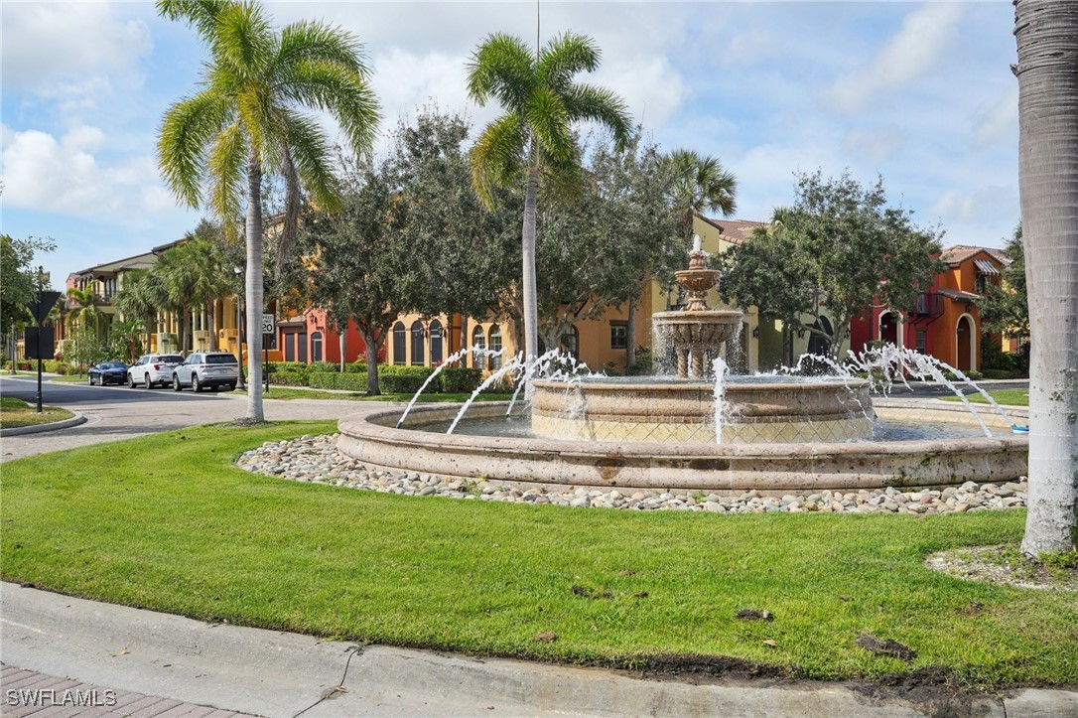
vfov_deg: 41.1
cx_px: 539
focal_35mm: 32
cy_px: 359
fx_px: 958
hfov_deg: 58.7
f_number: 8
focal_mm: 32
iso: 400
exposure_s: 1/1000
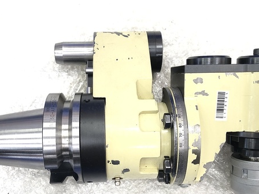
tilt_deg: -83.6
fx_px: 299
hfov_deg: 46.8
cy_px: 128
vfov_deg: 35.6
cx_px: 123
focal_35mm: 40
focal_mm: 3.99
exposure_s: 1/15
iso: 40
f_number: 1.8
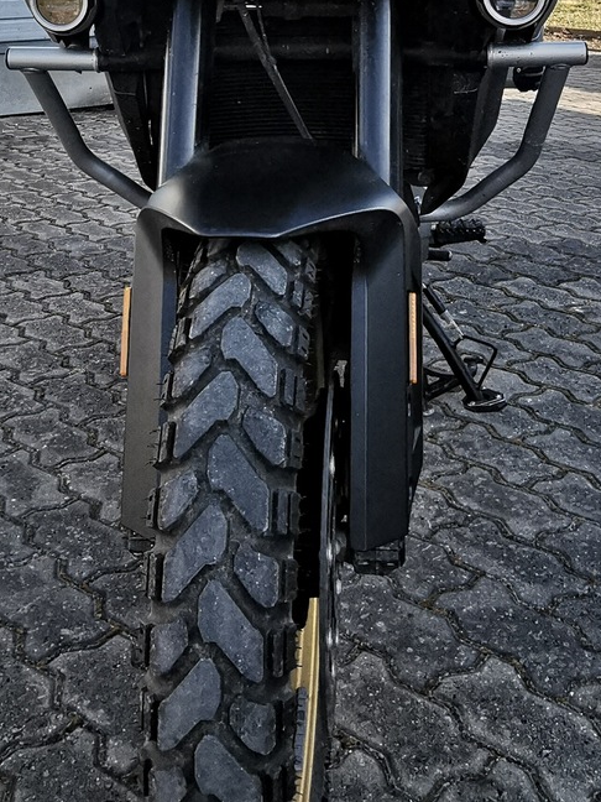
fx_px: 972
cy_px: 74
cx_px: 299
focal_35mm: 42
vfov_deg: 41.2
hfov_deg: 34.3
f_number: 2.2
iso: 50
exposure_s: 6
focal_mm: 2.26
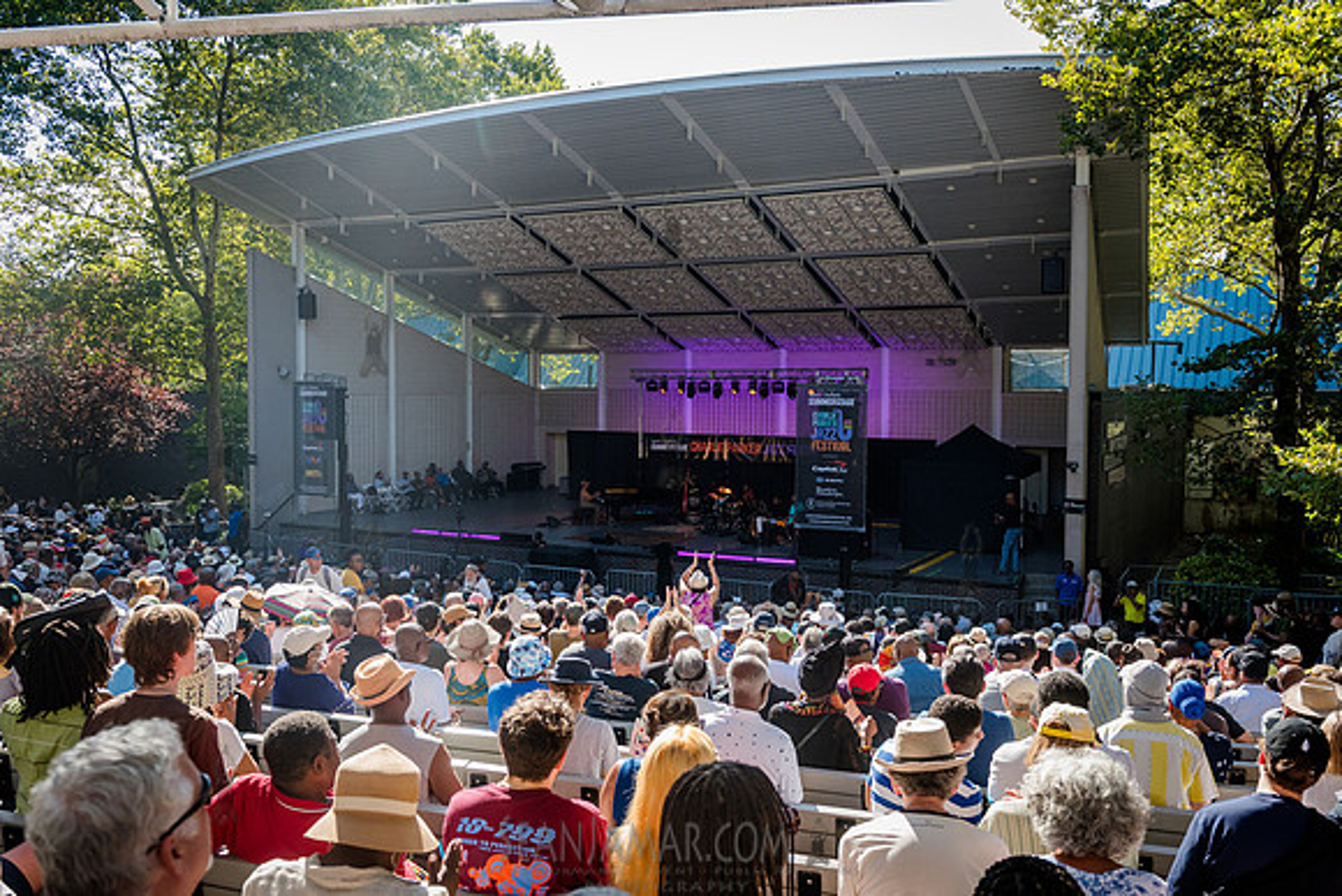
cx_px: 649
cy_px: 447
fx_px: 1224
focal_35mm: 33
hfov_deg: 57.4
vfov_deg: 40.2
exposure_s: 1/1250
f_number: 4
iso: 1000
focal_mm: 31
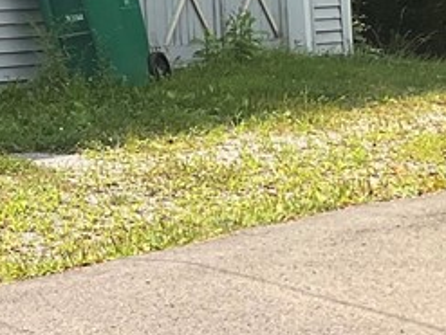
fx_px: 1548
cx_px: -473
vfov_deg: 11.4
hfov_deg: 13.7
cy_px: -288
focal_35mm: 120
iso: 16
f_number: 1.8
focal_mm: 3
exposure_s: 1/962
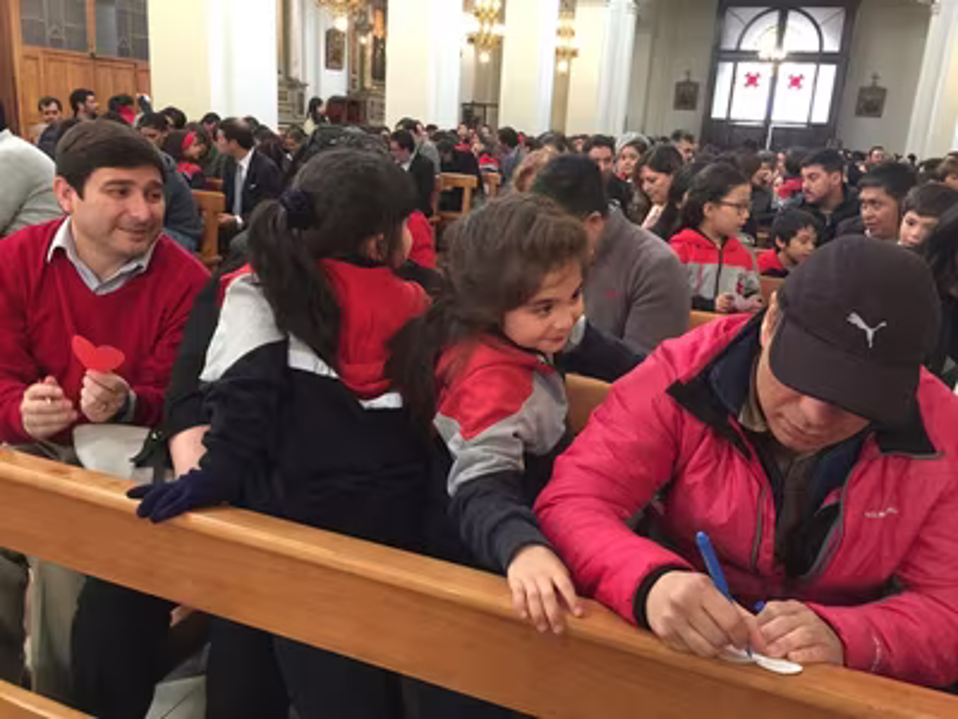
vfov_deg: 48.2
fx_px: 803
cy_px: 360
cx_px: 479
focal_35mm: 29
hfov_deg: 61.7
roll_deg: -3.8
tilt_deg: -15.0
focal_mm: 4.15
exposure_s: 1/10
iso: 125
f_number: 2.2
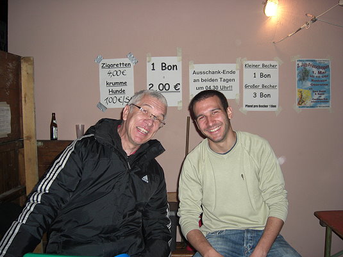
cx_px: 172
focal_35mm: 38
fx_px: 376
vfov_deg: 37.7
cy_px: 128
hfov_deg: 49.0
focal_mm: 7.9
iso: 200
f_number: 2.8
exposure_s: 1/60
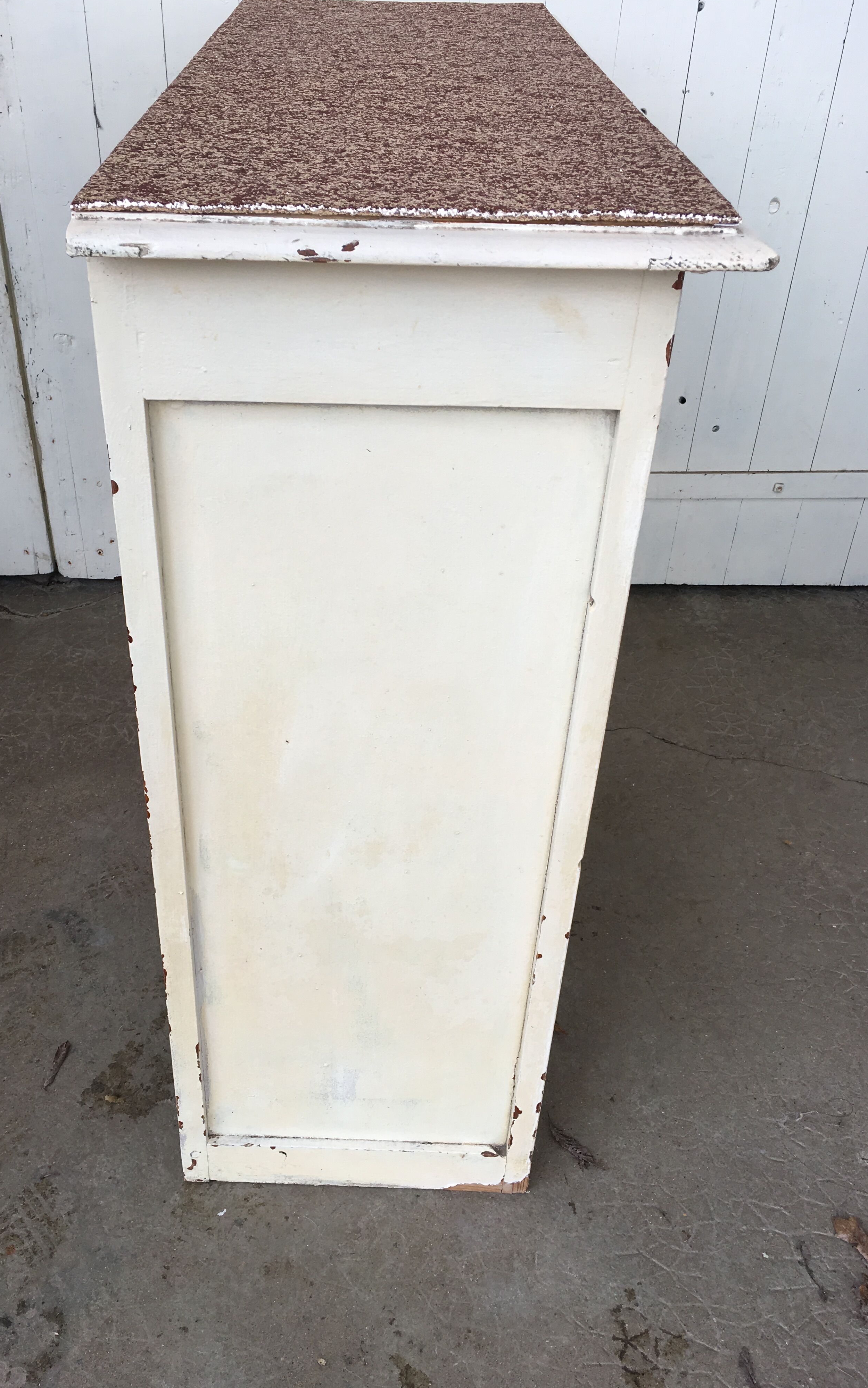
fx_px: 1173
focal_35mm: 31
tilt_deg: -34.8
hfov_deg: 40.5
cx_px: 368
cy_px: 689
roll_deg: -1.4
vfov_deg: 61.2
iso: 25
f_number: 2.2
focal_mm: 4.15
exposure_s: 1/170
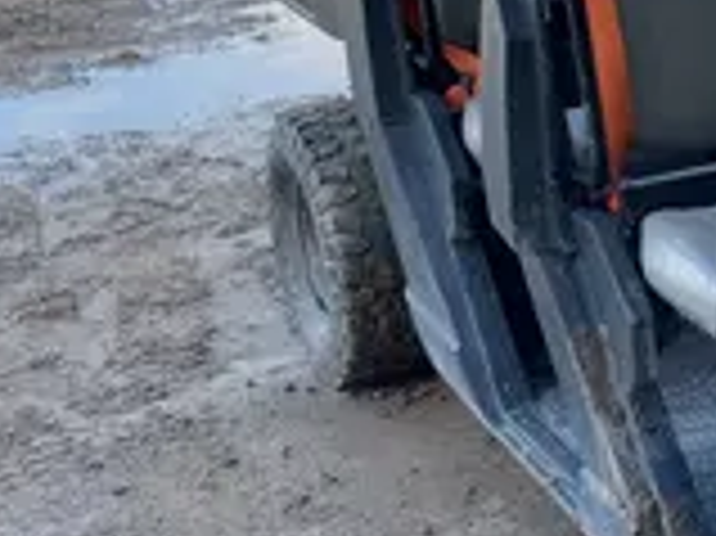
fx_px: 1860
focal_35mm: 90
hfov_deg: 18.8
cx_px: 1126
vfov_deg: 16.4
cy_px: 214
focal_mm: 4.2
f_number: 1.6
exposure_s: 1/410
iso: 50
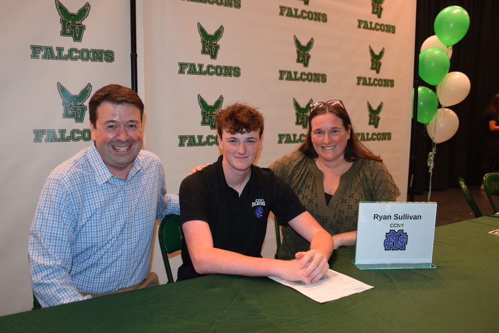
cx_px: 244
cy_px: 164
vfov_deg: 42.3
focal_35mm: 31
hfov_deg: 60.3
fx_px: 430
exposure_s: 1/80
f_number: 4.5
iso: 800
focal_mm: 20
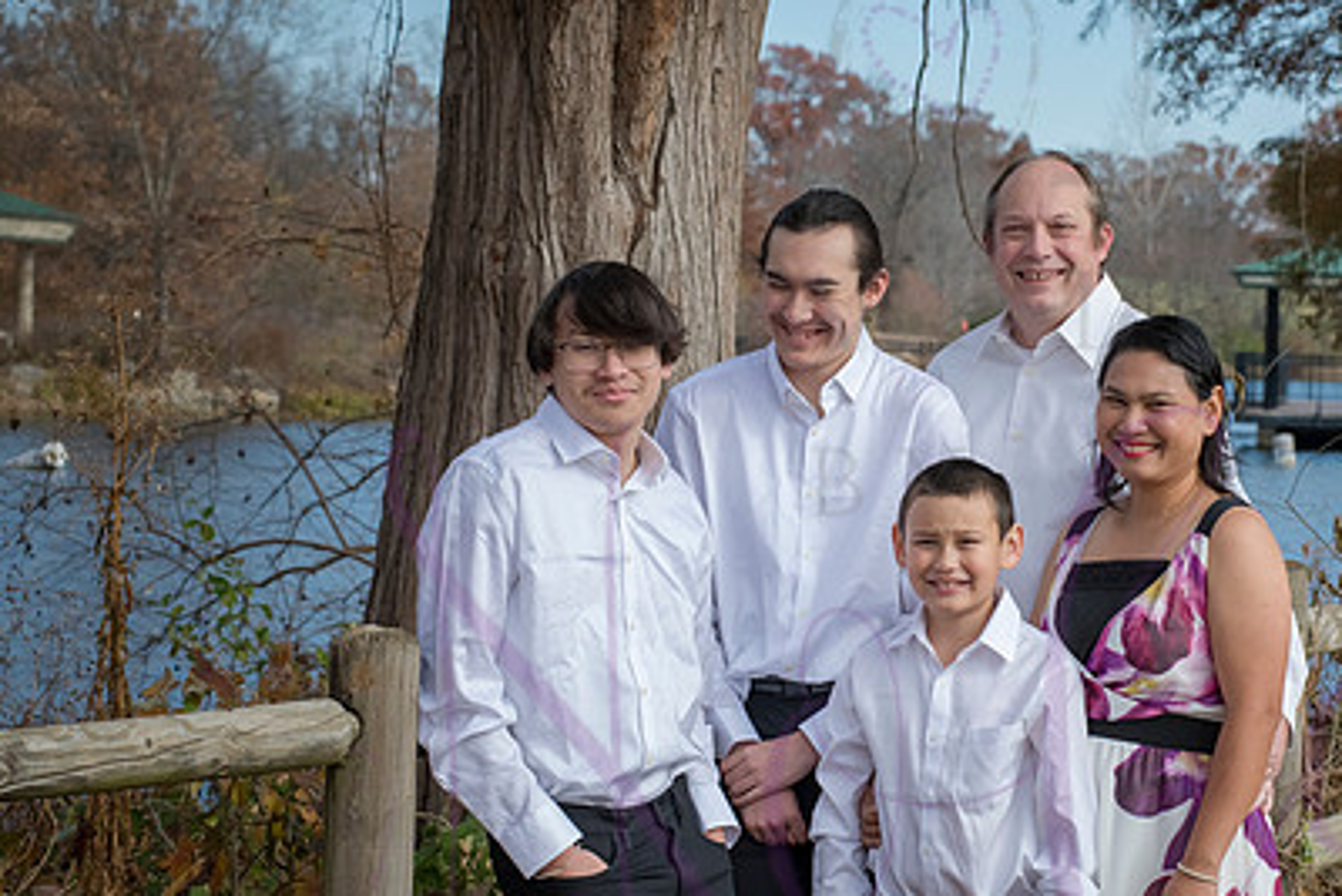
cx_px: 949
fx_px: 4326
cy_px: 475
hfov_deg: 17.6
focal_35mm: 116
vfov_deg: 11.8
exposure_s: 1/640
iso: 400
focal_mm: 80
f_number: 8
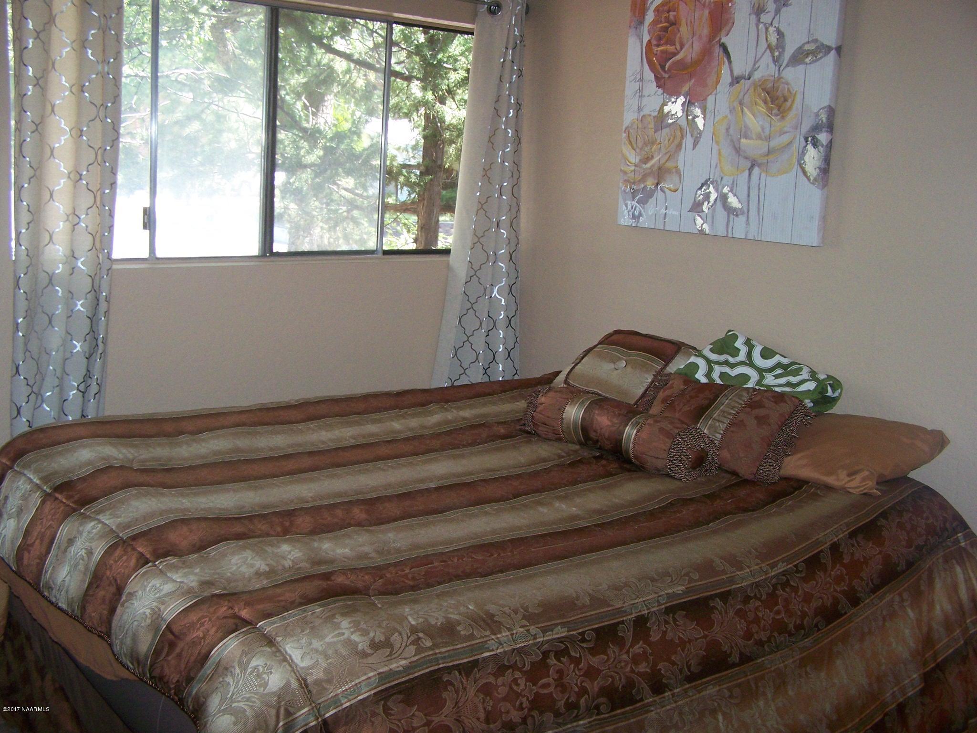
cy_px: 366
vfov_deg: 37.7
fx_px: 1073
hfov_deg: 49.0
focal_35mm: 38
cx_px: 488
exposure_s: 1/60
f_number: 2.8
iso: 160
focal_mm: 6.3
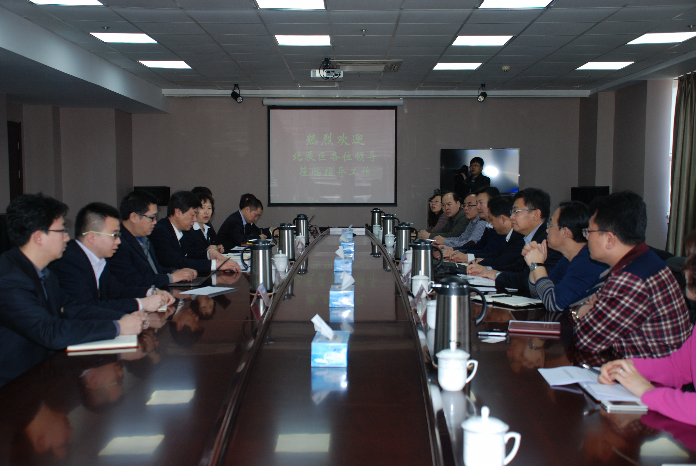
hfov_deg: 49.5
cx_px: 348
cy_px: 233
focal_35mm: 39
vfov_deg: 34.3
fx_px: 755
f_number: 4
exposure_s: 1/60
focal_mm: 26
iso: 200
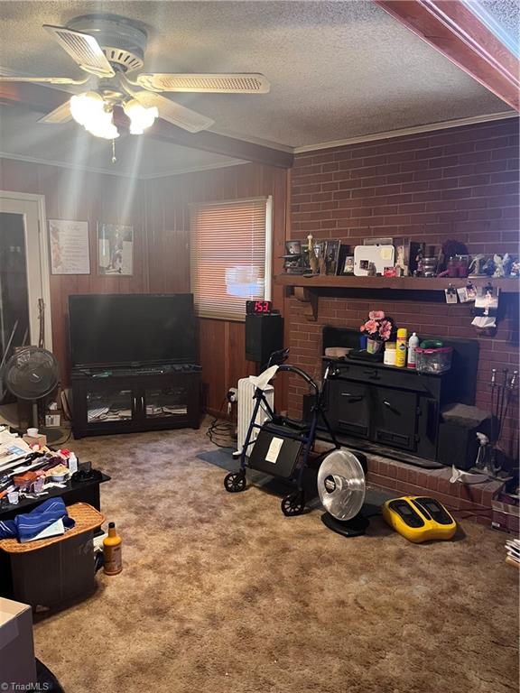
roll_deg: +0.6
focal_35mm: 26
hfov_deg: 53.1
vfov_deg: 67.3
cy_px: 346
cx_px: 260
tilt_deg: -7.1
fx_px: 521
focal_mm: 5.1
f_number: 1.6
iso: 500
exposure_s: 1/40
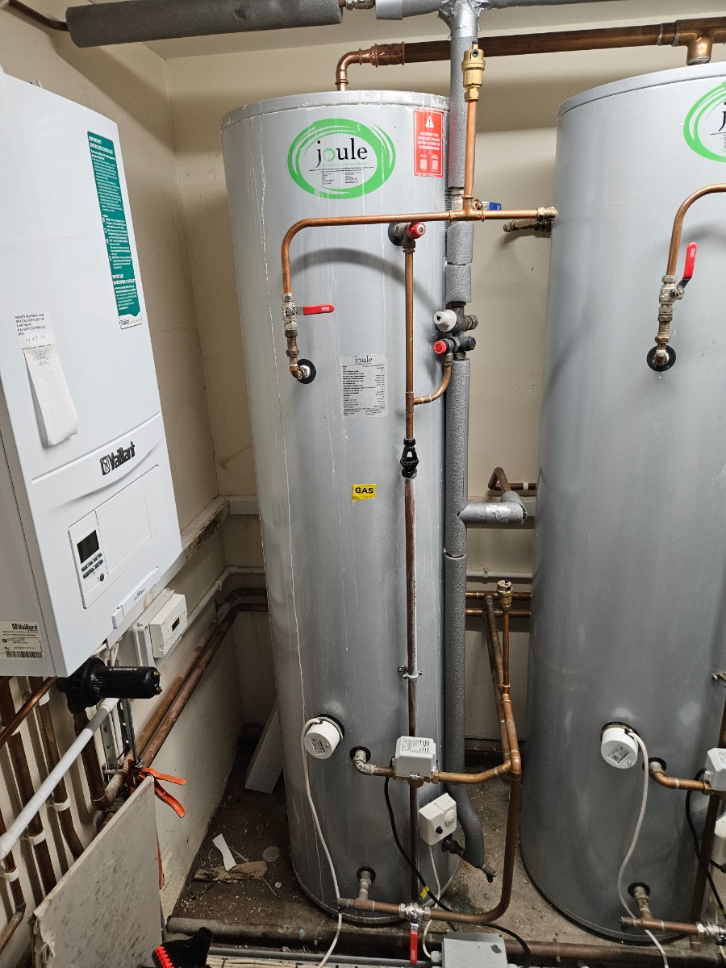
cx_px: 363
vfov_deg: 73.9
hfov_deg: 58.9
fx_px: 643
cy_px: 484
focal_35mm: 23
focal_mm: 5.4
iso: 250
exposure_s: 1/100
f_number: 1.8
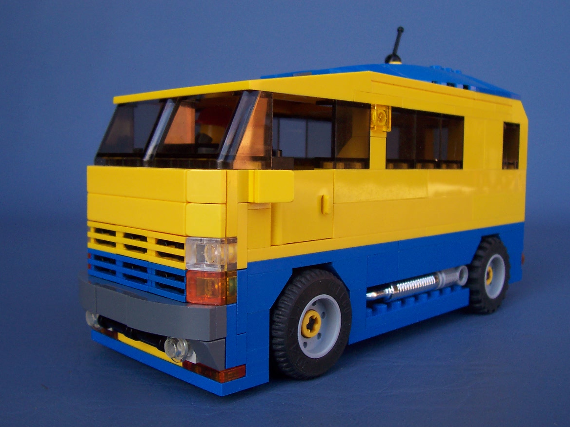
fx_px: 626
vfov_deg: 37.7
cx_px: 285
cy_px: 211
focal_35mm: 38
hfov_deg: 49.0
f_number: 2.8
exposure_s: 1/250
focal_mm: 5.6
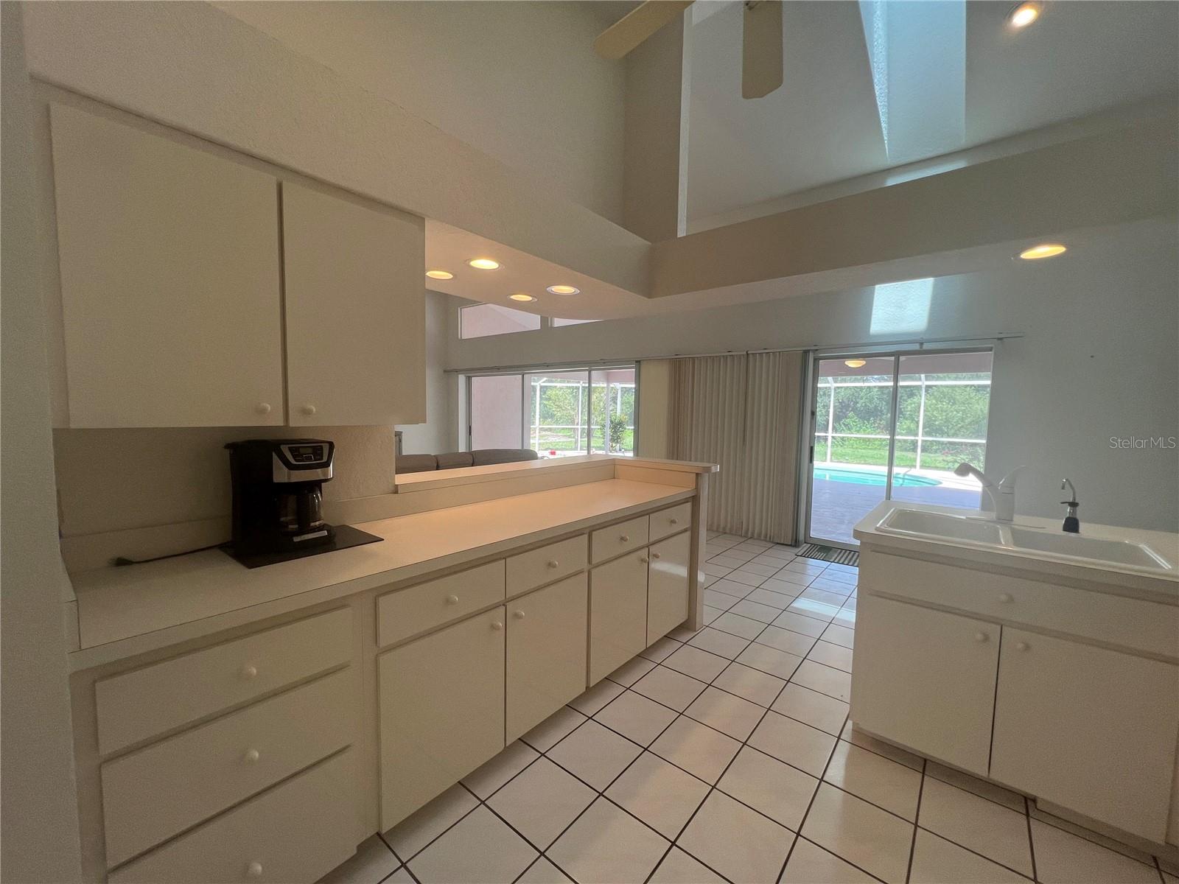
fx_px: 443
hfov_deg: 106.2
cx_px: 590
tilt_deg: -2.4
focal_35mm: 13
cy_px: 442
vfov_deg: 89.9
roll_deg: -0.5
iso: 40
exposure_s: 1/120
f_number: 1.8
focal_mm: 1.57
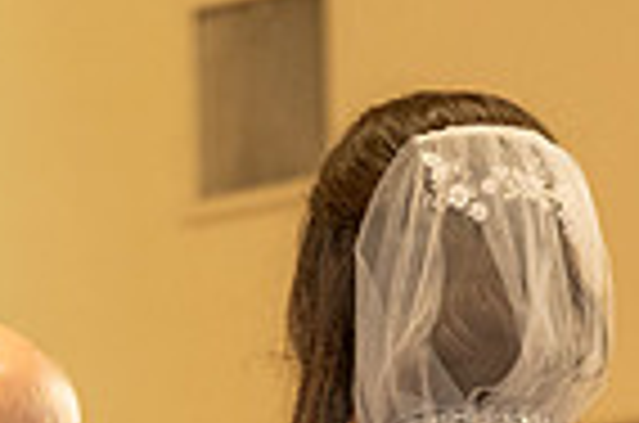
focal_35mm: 349
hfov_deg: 5.9
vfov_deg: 3.9
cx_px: 416
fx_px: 6181
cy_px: 763
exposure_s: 1/160
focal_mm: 70
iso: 1600
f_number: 2.8
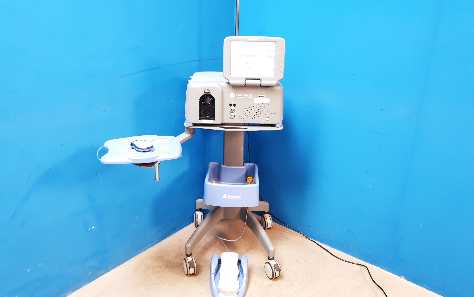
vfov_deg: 44.5
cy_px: 139
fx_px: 362
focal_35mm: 28
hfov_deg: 66.5
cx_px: 236
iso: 320
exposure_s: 1/50
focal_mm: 4.3
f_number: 1.5
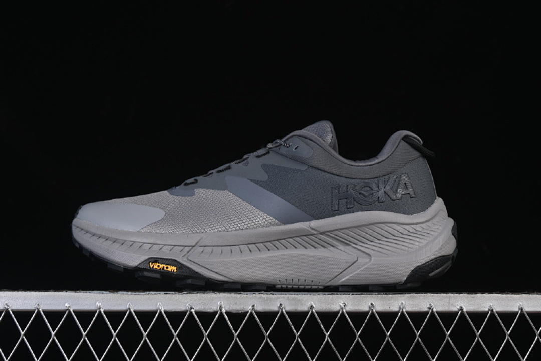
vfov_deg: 18.2
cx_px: 270
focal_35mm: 75
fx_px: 1127
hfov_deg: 27.0
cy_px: 180
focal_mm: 50
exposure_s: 1/80
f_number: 8
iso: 160
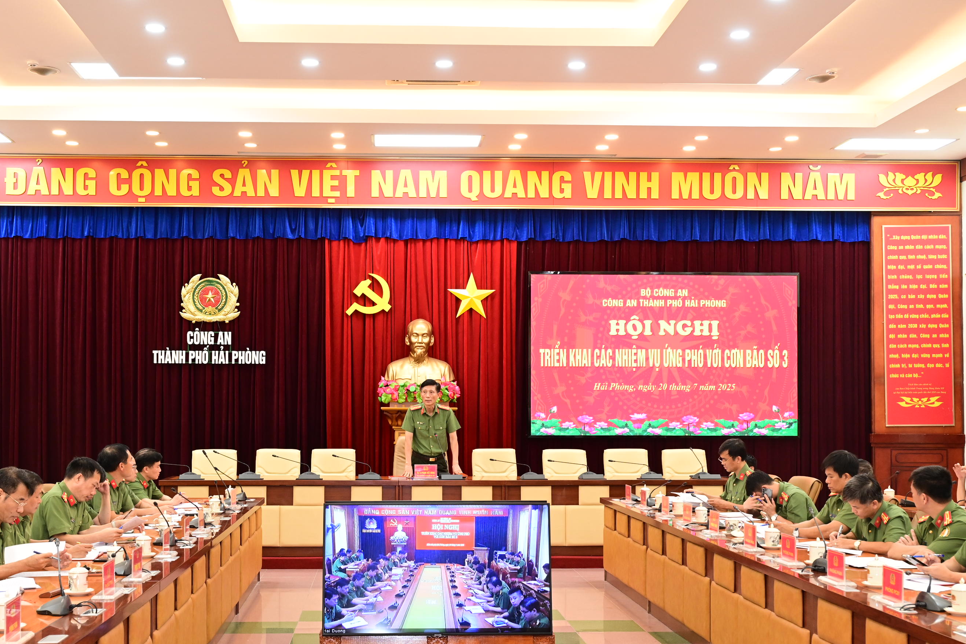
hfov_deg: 42.7
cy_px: 370
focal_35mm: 46
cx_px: 423
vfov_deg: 29.2
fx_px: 1234
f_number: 5.6
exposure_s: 1/100
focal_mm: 40
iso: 2500
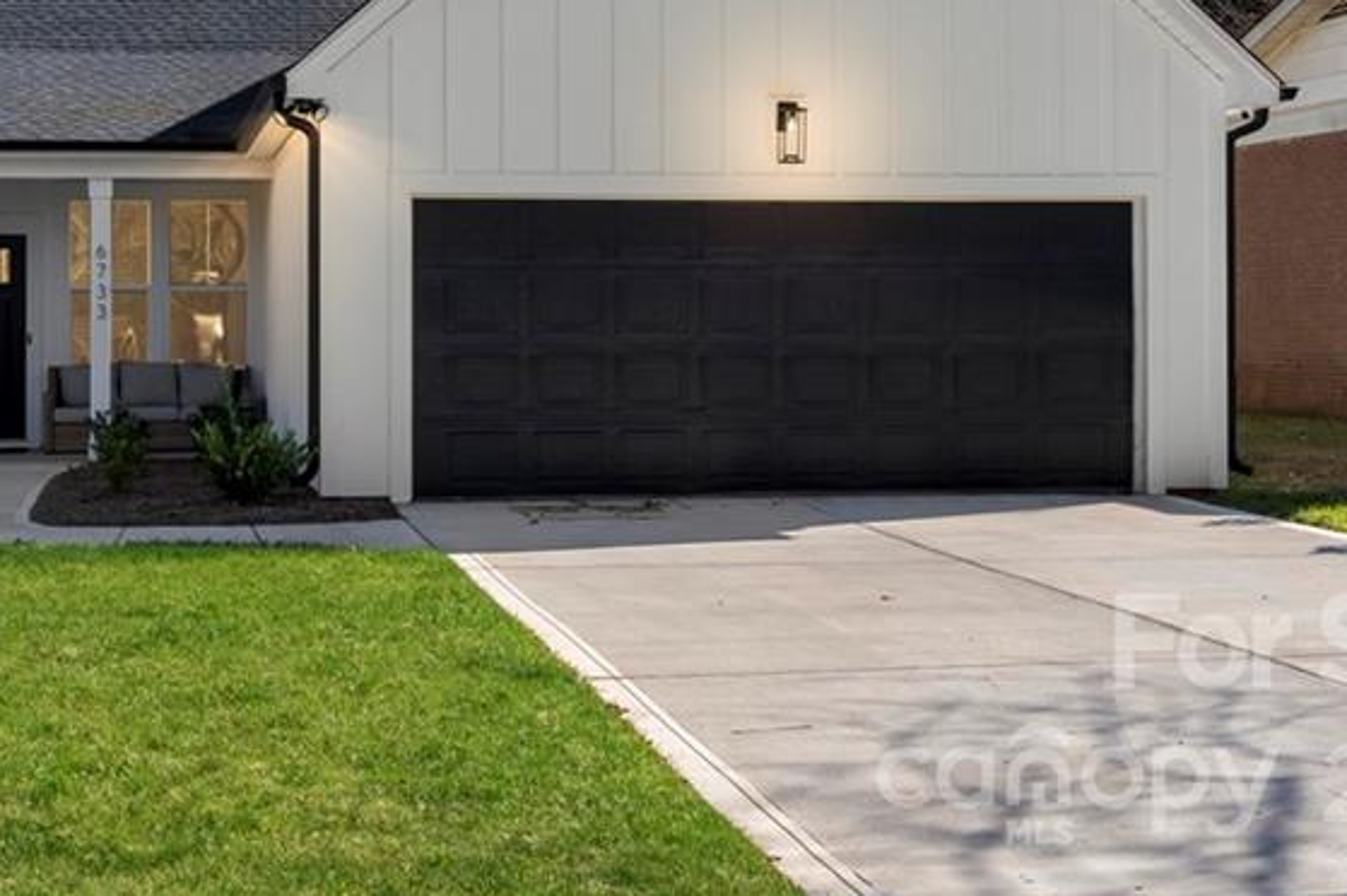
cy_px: 120
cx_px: 364
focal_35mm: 55
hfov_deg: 35.6
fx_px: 2057
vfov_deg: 24.0
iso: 320
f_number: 9
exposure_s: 1/320
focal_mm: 20.3
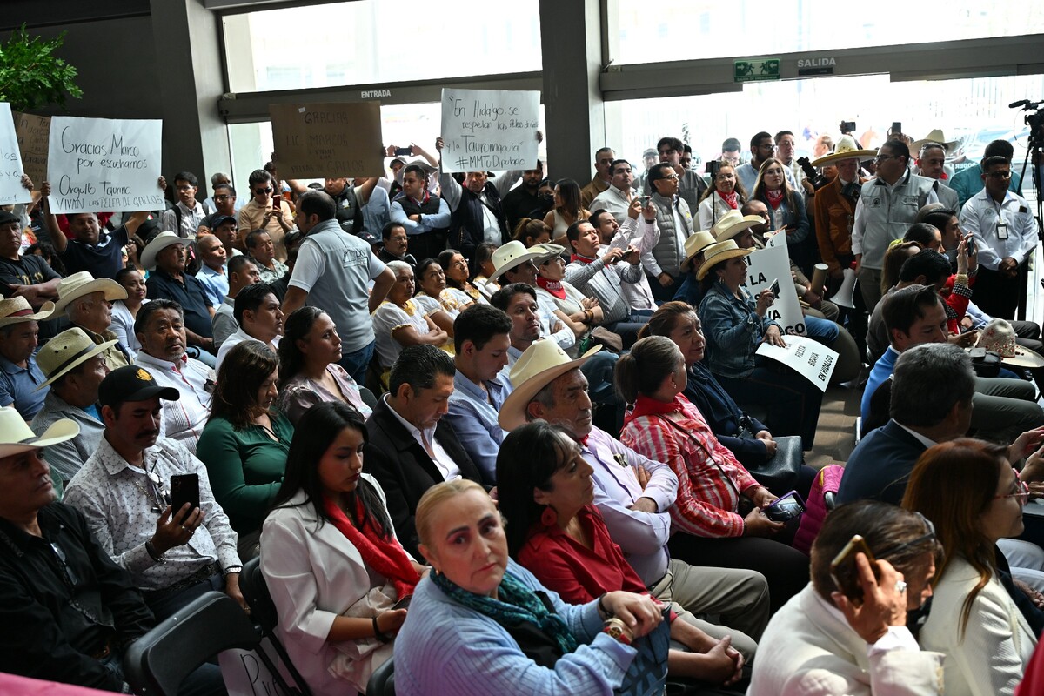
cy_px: 348
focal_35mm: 37
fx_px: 1073
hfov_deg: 51.9
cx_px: 522
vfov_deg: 35.9
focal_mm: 37
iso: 640
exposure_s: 1/125
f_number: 4
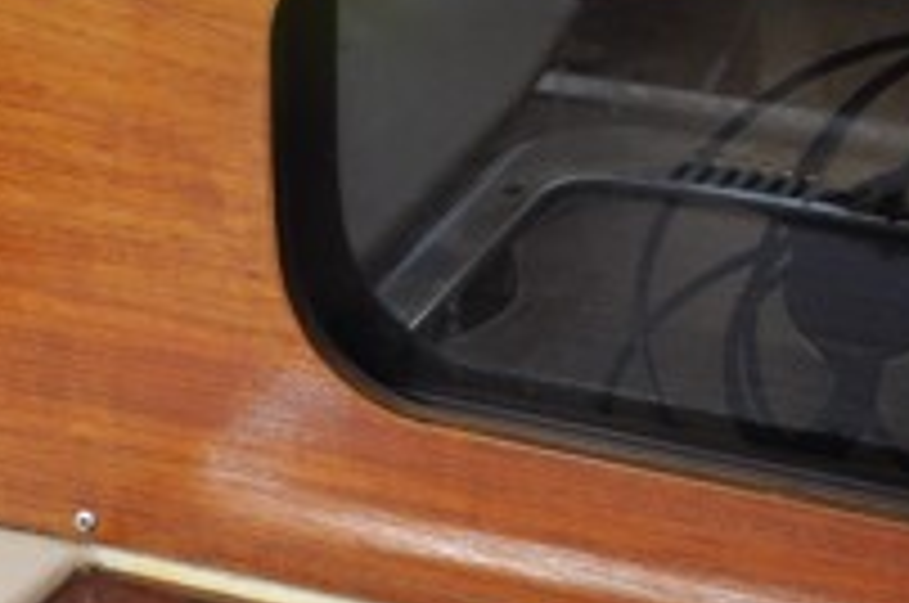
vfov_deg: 9.7
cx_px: 405
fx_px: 3530
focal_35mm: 140
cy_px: 562
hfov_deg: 14.7
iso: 400
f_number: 4.8
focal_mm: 45
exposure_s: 1/50
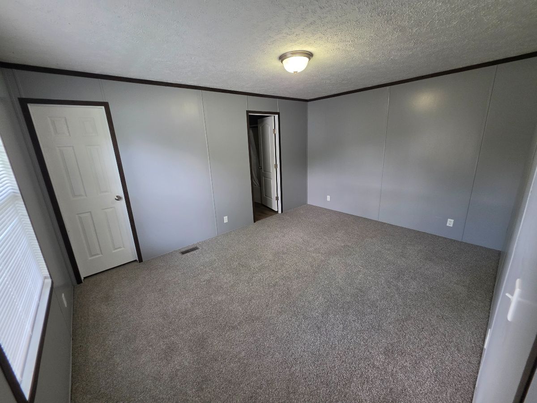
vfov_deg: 89.9
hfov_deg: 106.2
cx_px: 268
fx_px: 202
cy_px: 202
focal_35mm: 13
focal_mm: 2.2
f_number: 1.9
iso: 160
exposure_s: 1/60
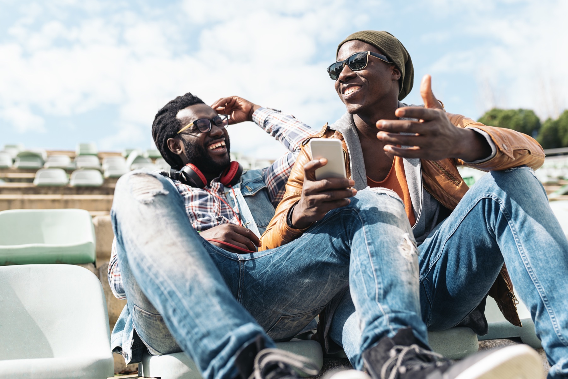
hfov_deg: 54.4
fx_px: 552
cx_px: 284
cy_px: 190
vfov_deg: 37.9
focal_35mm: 35
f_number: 2.8
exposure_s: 1/800
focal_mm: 35
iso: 100
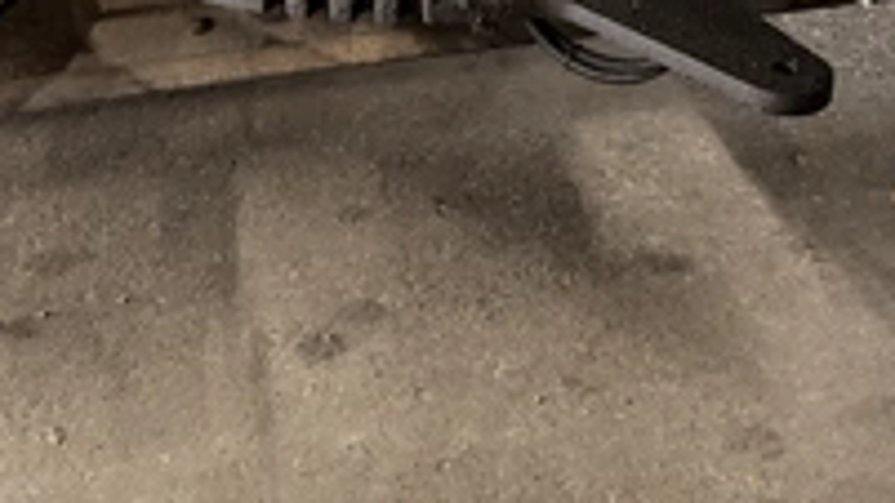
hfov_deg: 39.8
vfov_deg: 21.1
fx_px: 1234
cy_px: -138
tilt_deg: -20.1
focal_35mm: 52
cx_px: 405
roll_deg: +2.6
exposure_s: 1/30
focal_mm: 6.76
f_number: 1.78
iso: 1000
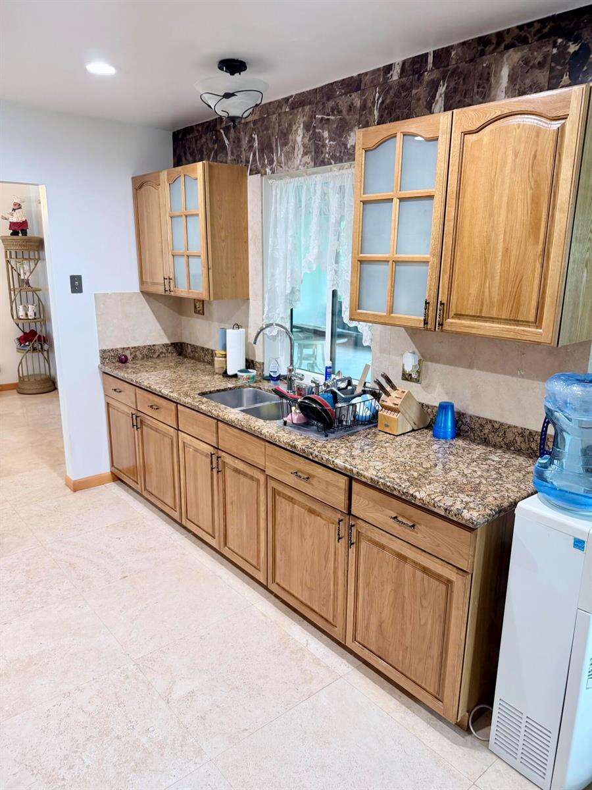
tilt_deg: -15.4
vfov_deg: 71.6
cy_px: 395
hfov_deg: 56.8
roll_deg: -0.6
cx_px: 296
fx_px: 547
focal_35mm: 24
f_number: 1.78
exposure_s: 1/60
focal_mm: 6.76
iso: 160
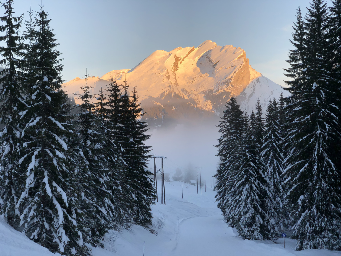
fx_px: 512
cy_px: 128
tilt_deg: +3.4
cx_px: 170
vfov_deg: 28.0
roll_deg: +2.1
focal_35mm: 52
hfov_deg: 36.8
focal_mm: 6
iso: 16
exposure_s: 1/298
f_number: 2.4
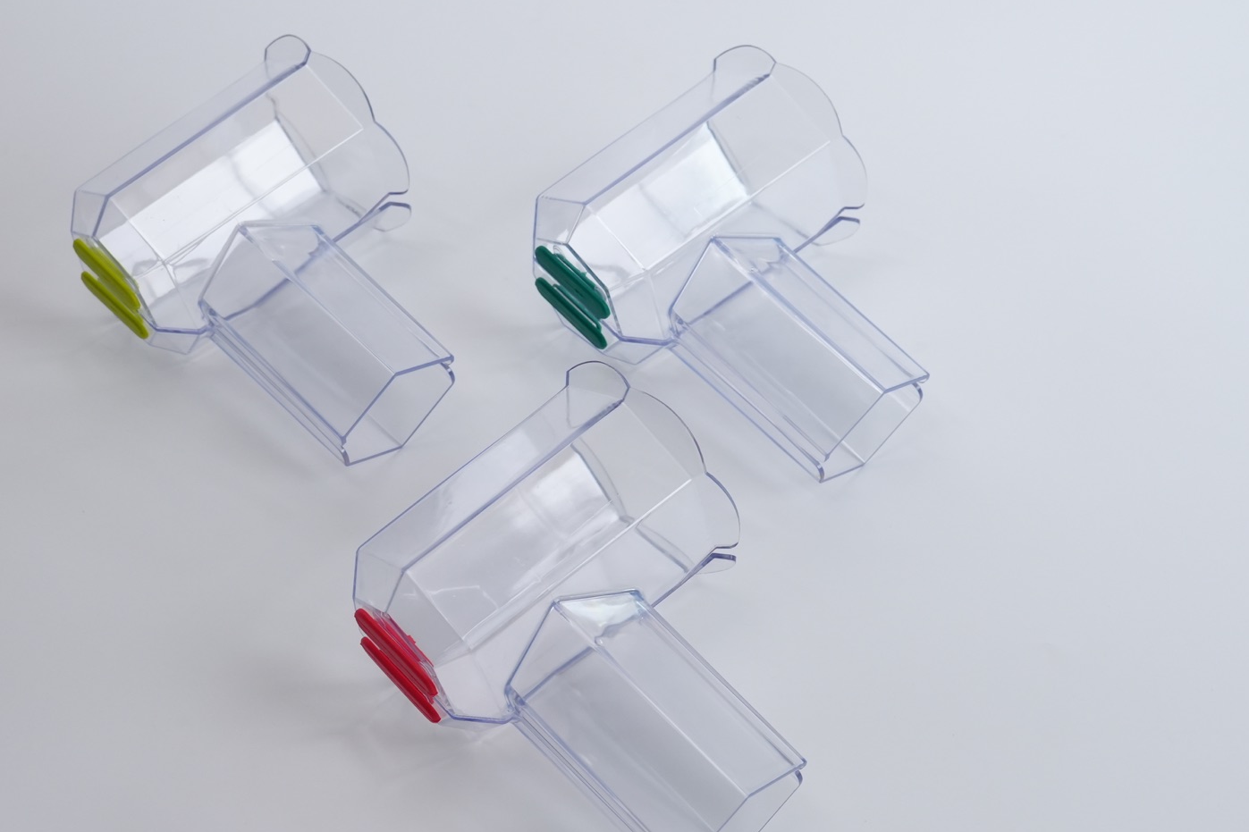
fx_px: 2012
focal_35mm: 58
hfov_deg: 34.5
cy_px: 457
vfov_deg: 23.4
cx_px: 561
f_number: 5.6
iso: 800
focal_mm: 30
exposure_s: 1/100
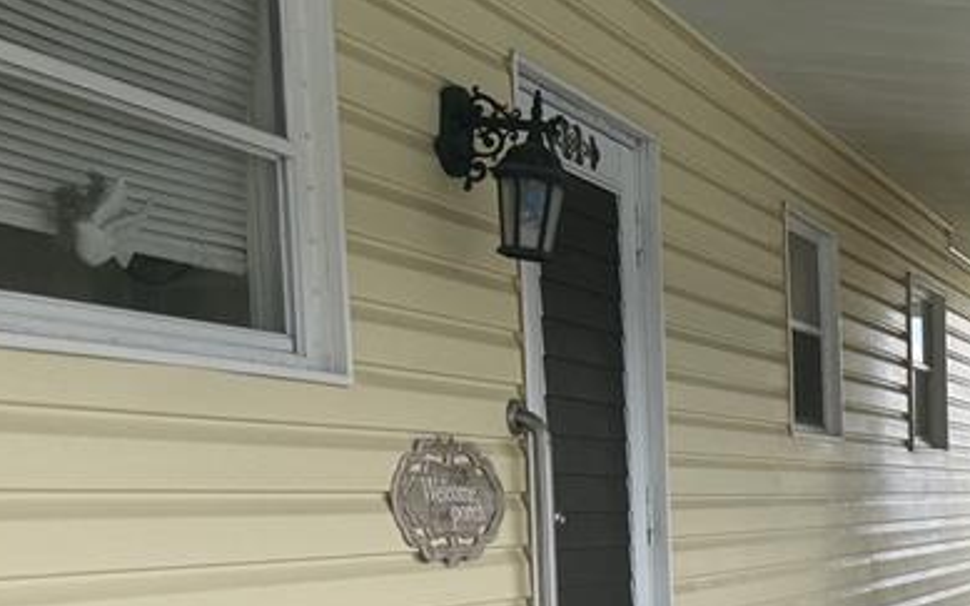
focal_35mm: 67
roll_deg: +1.8
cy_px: 711
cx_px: 1204
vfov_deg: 18.5
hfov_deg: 26.7
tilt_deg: -6.9
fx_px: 1771
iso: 100
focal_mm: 6.76
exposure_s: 1/967
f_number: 1.78
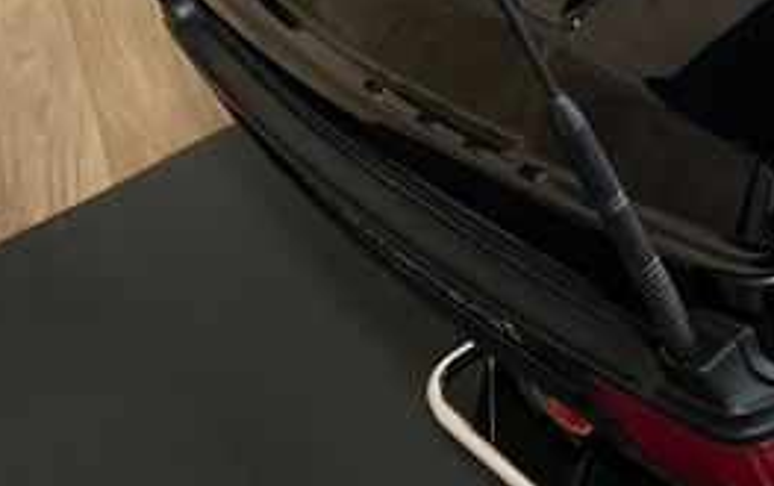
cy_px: -124
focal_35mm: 67
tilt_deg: -35.2
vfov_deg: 18.3
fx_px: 1415
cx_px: 877
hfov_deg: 27.6
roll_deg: -8.0
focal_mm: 5.1
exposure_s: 1/25
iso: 500
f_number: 1.6
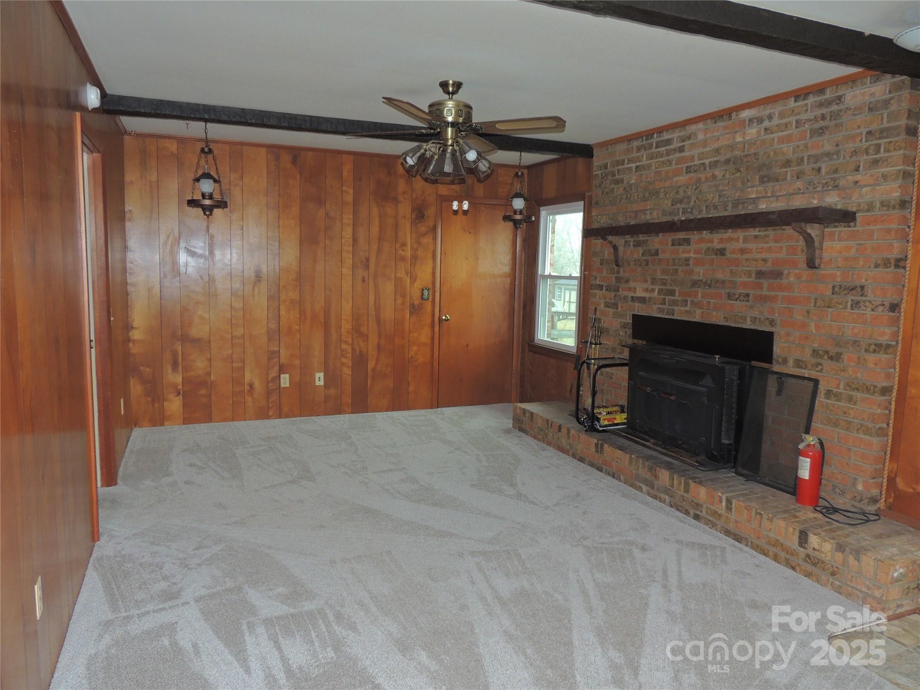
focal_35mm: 24
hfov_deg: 71.6
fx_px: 638
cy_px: 345
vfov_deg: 56.8
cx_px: 460
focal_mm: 4.3
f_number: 3
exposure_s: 1/30
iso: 200
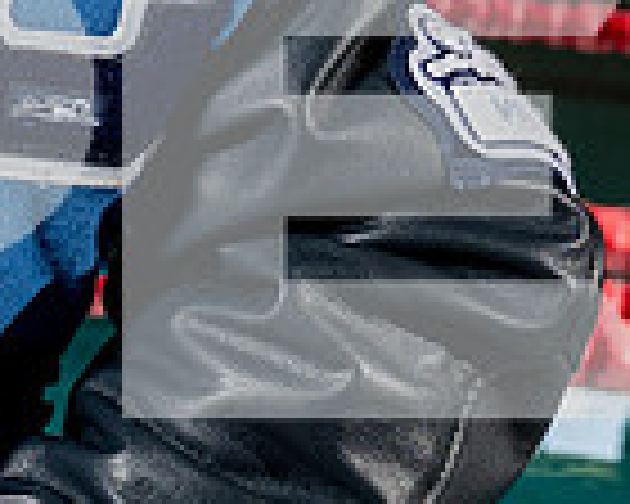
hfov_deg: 7.1
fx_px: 4904
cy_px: 44
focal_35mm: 263
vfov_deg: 5.9
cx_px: -643
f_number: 6.3
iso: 400
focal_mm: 38
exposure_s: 1/250
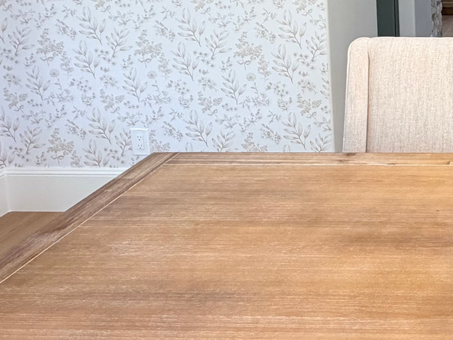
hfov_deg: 35.5
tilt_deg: -8.6
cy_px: -18
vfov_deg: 29.5
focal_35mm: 45
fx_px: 589
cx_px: 506
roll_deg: +0.4
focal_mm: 2.22
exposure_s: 1/120
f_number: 2.2
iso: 200
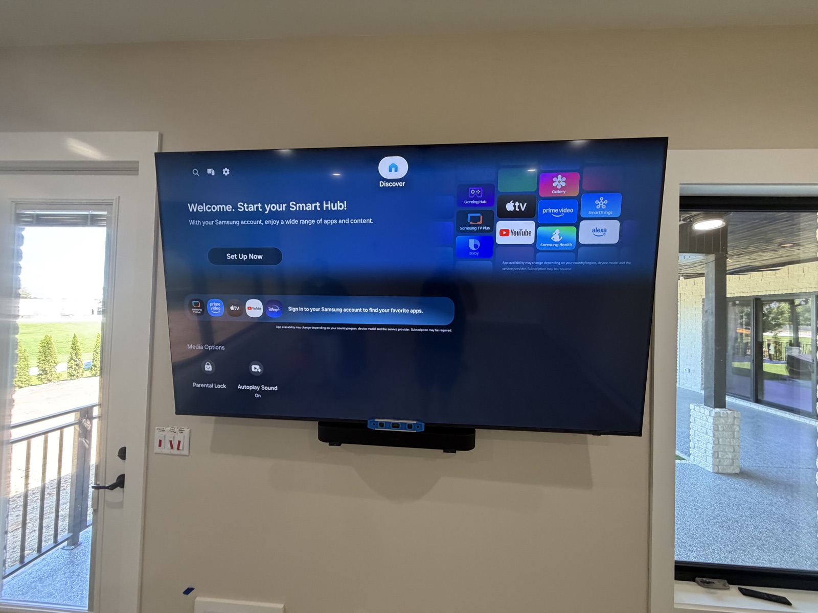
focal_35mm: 14
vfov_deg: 85.7
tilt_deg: +4.1
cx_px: 409
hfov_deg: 102.1
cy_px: 306
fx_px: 331
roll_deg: +0.0
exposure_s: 1/60
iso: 250
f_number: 2.2
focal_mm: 2.22
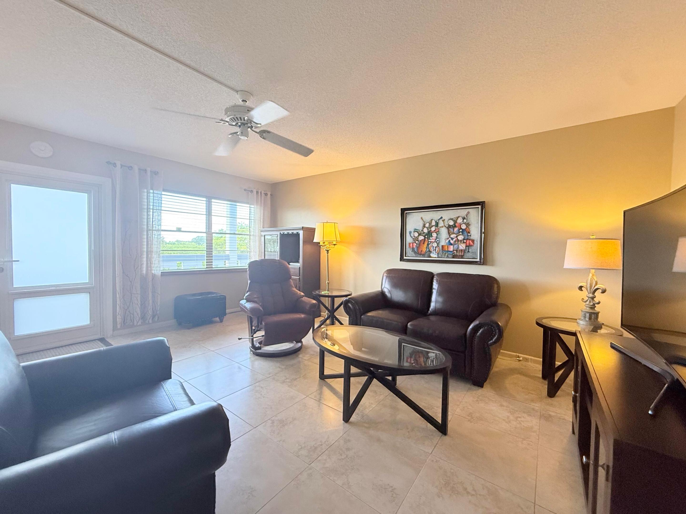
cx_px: 343
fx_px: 277
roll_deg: -1.8
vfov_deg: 85.7
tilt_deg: -1.8
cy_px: 257
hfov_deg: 102.1
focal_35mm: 14
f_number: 2.2
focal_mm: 2.22
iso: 400
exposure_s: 1/120
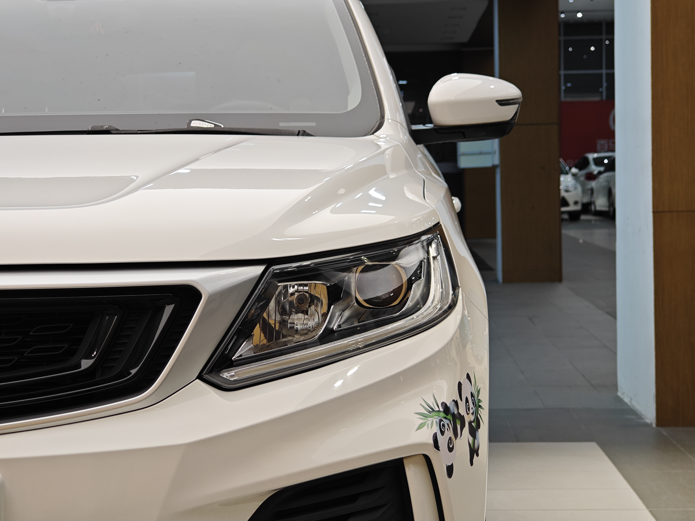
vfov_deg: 19.6
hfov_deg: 26.0
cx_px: 348
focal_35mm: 75
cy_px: 260
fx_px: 1506
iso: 80
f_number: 1.8
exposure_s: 1/100
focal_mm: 9.87
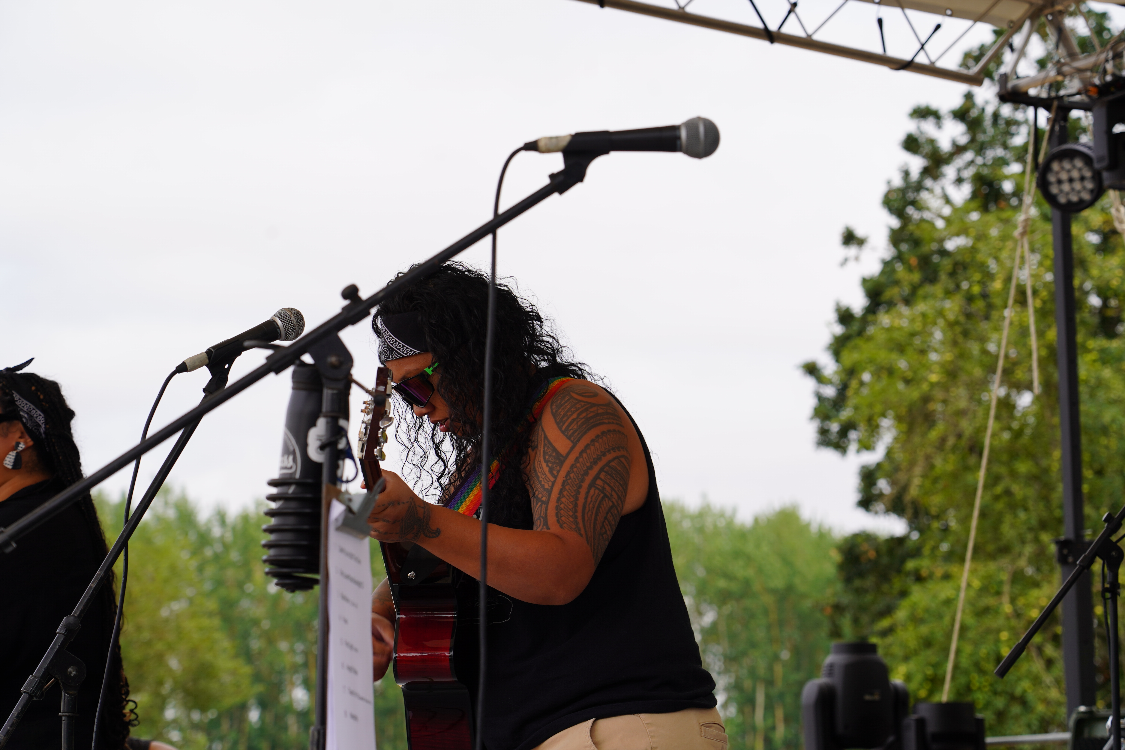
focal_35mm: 105
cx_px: 562
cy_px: 375
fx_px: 3281
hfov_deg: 19.5
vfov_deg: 13.0
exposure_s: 1/200
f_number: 6.3
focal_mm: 105
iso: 100
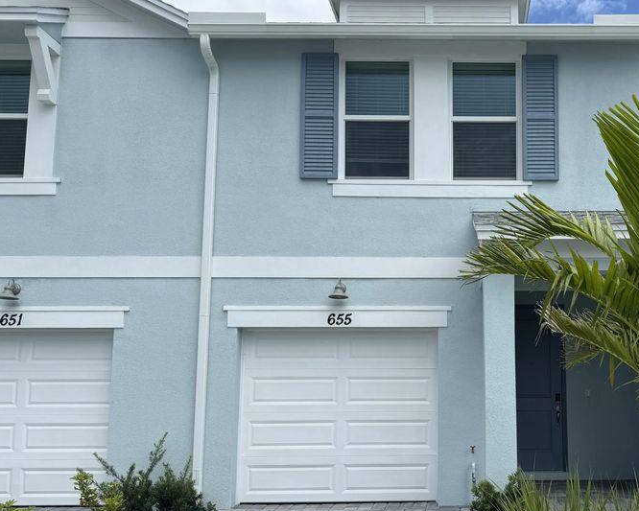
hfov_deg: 48.5
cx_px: 474
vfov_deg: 40.9
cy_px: 314
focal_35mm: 36
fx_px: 681
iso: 80
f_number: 1.78
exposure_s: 1/4405
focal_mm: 6.76
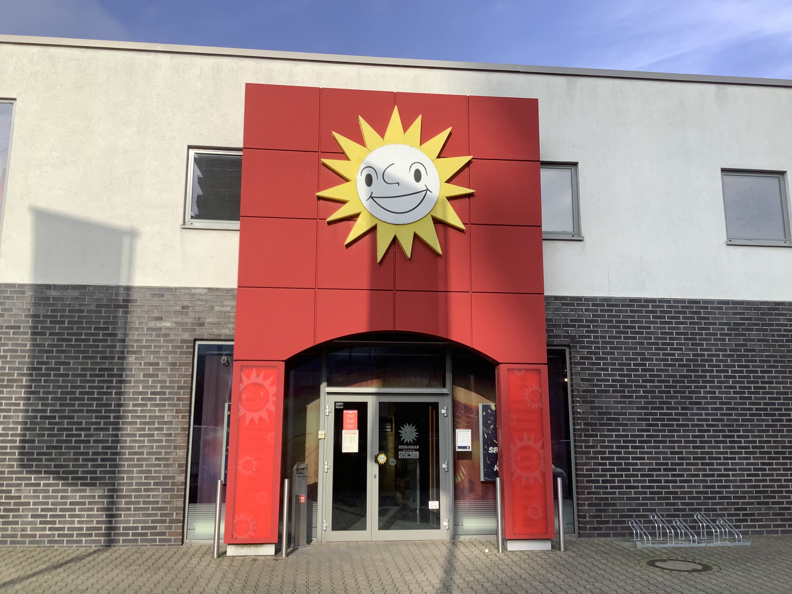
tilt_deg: +11.2
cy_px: 297
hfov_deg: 58.4
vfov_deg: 45.4
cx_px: 396
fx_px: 709
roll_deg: +0.2
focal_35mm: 31
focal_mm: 3.3
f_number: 2.4
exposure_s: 1/1181
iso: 25
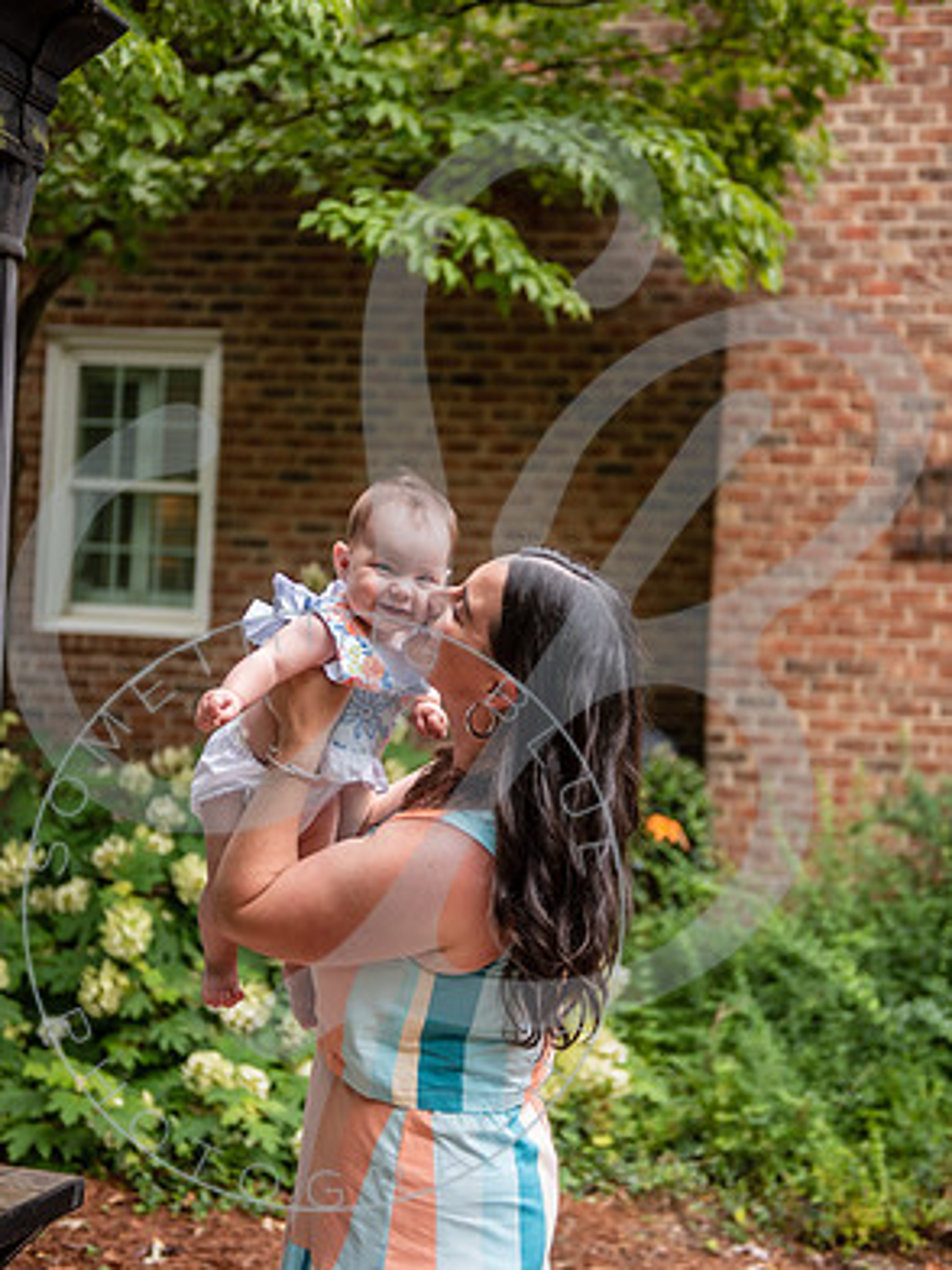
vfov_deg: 36.2
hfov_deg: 27.5
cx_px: 470
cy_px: 664
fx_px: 1943
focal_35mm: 53
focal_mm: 48
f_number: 2.8
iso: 200
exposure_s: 1/800
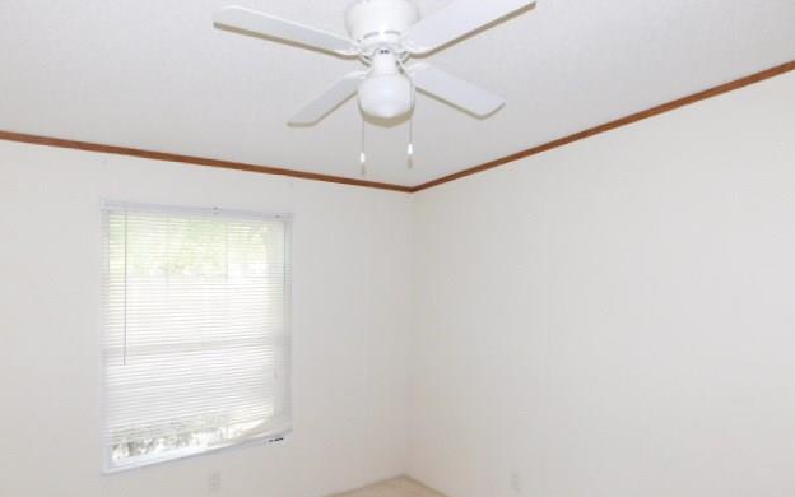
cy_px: 284
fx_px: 542
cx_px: 405
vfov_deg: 49.1
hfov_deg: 72.5
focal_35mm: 25
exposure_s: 1/30
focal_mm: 4
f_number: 3
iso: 200
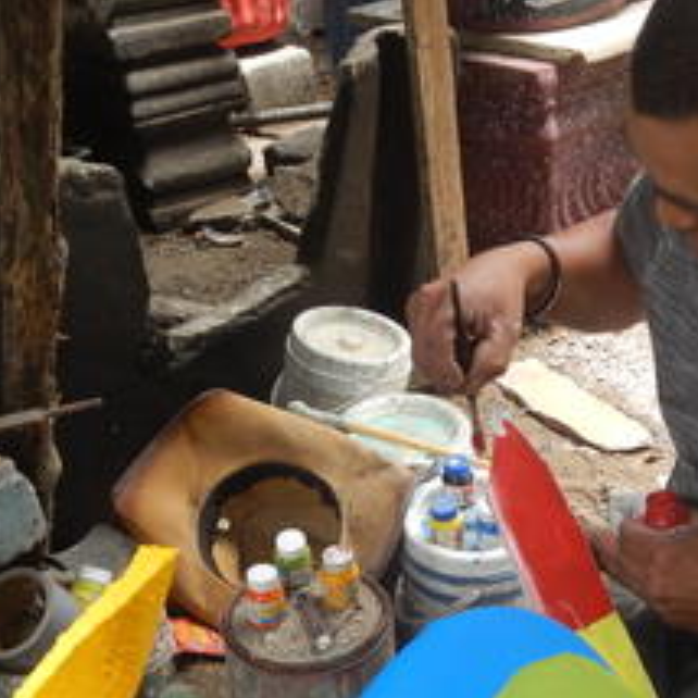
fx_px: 1551
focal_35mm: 68
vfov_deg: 25.0
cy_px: 530
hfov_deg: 25.1
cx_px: 499
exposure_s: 1/100
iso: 125
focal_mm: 6
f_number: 3.5
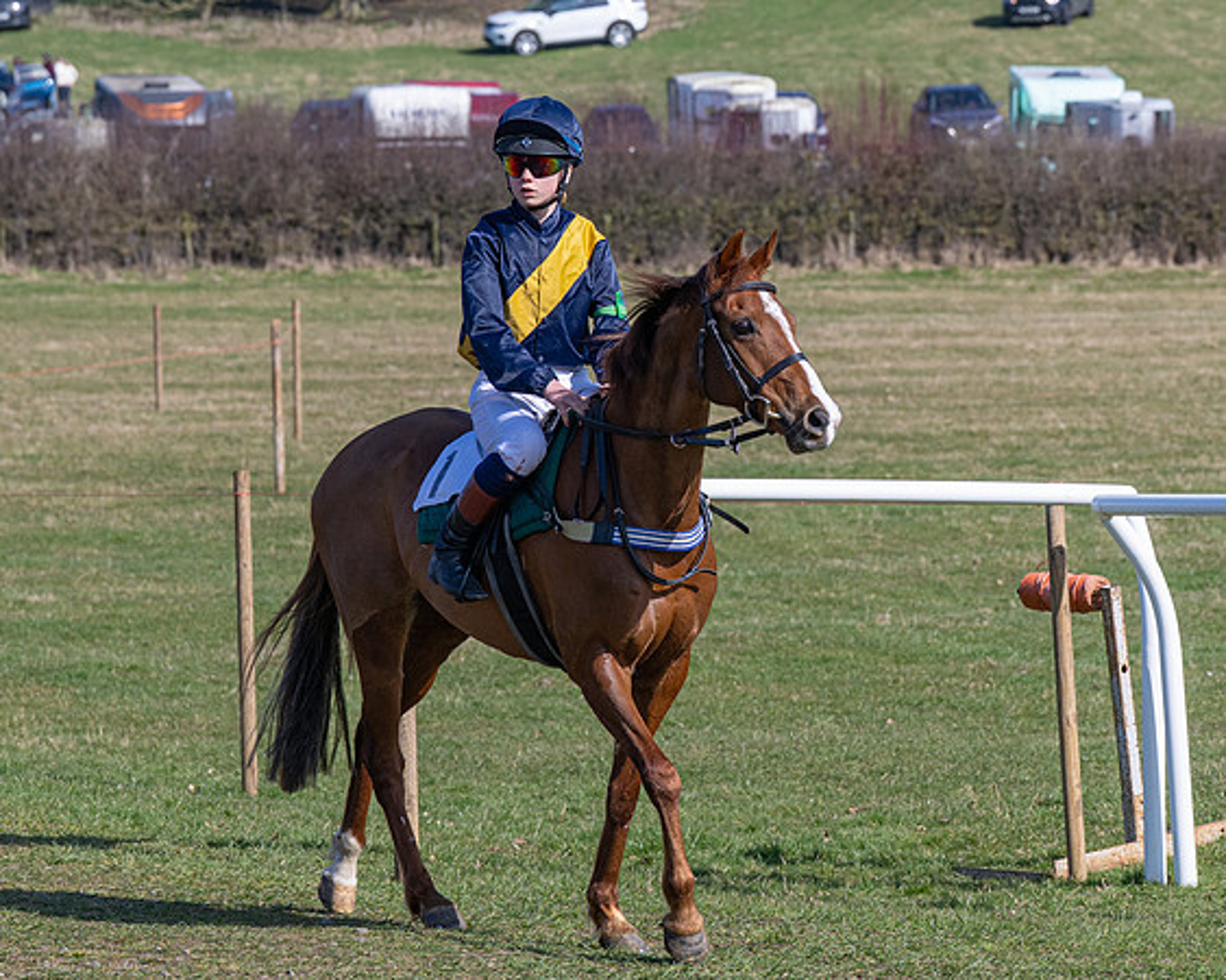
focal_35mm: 200
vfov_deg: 7.7
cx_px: 604
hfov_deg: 9.7
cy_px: 380
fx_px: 7252
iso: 200
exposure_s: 1/1600
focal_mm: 97
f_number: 5
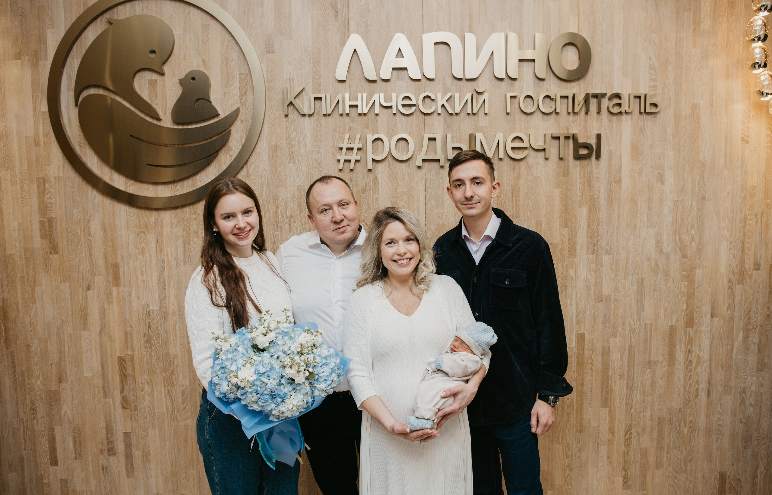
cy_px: 249
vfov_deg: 45.5
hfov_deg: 66.3
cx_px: 409
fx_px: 591
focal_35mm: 28
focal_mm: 26
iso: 160
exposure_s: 1/160
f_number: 4
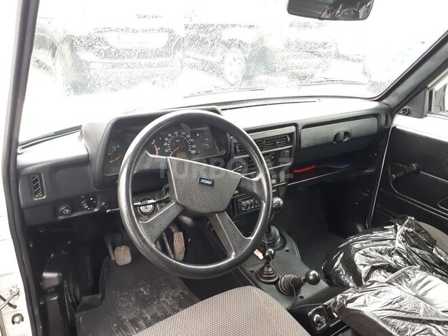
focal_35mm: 27
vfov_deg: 51.4
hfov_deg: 65.3
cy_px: 168
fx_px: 349
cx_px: 224
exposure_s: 1/25
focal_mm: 3.6
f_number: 1.9
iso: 160
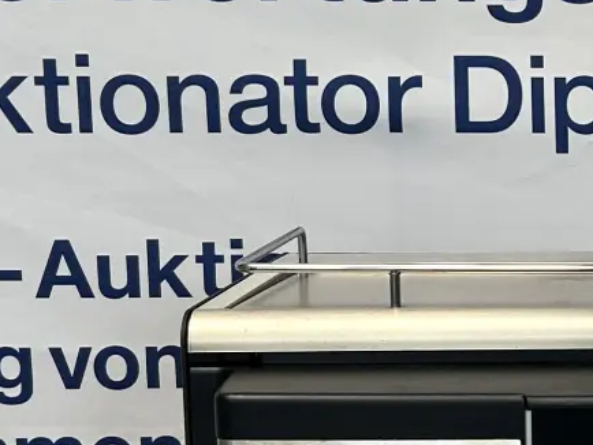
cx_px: 803
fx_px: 1971
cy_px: 311
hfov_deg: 16.1
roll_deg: +0.2
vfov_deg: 12.9
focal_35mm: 115
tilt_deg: -8.6
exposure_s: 1/237
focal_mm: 5.7
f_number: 1.5
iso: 40
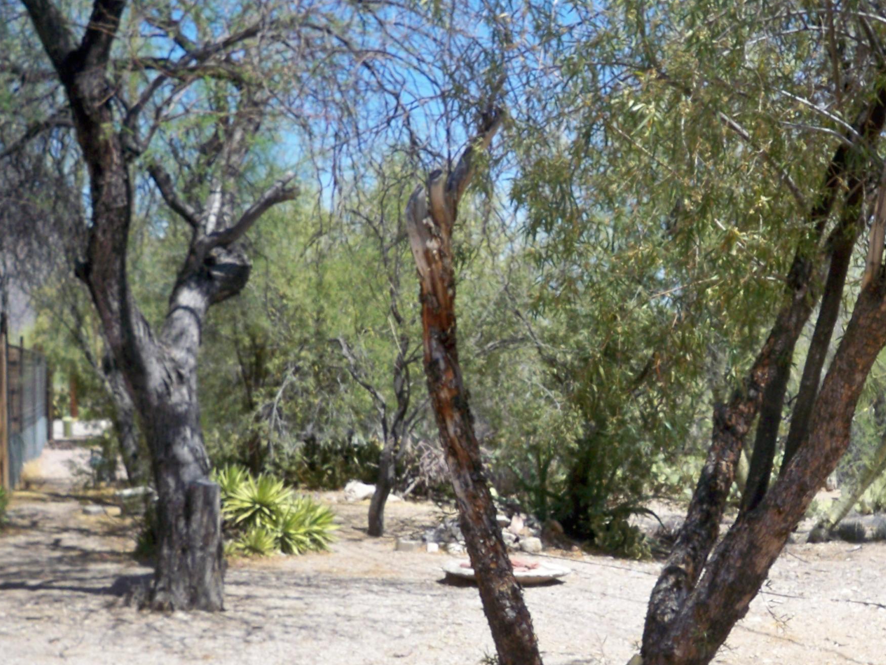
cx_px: 658
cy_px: 353
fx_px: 1536
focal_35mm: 60
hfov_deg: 31.6
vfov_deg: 24.4
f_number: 4.7
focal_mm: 6.3
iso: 80
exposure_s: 1/320
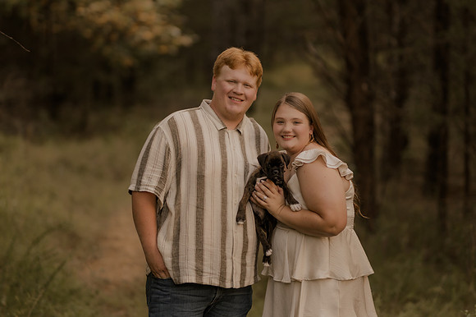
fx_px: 1678
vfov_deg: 10.8
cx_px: 238
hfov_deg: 16.1
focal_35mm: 127
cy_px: 158
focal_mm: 85
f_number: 1.4
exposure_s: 1/320
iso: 125
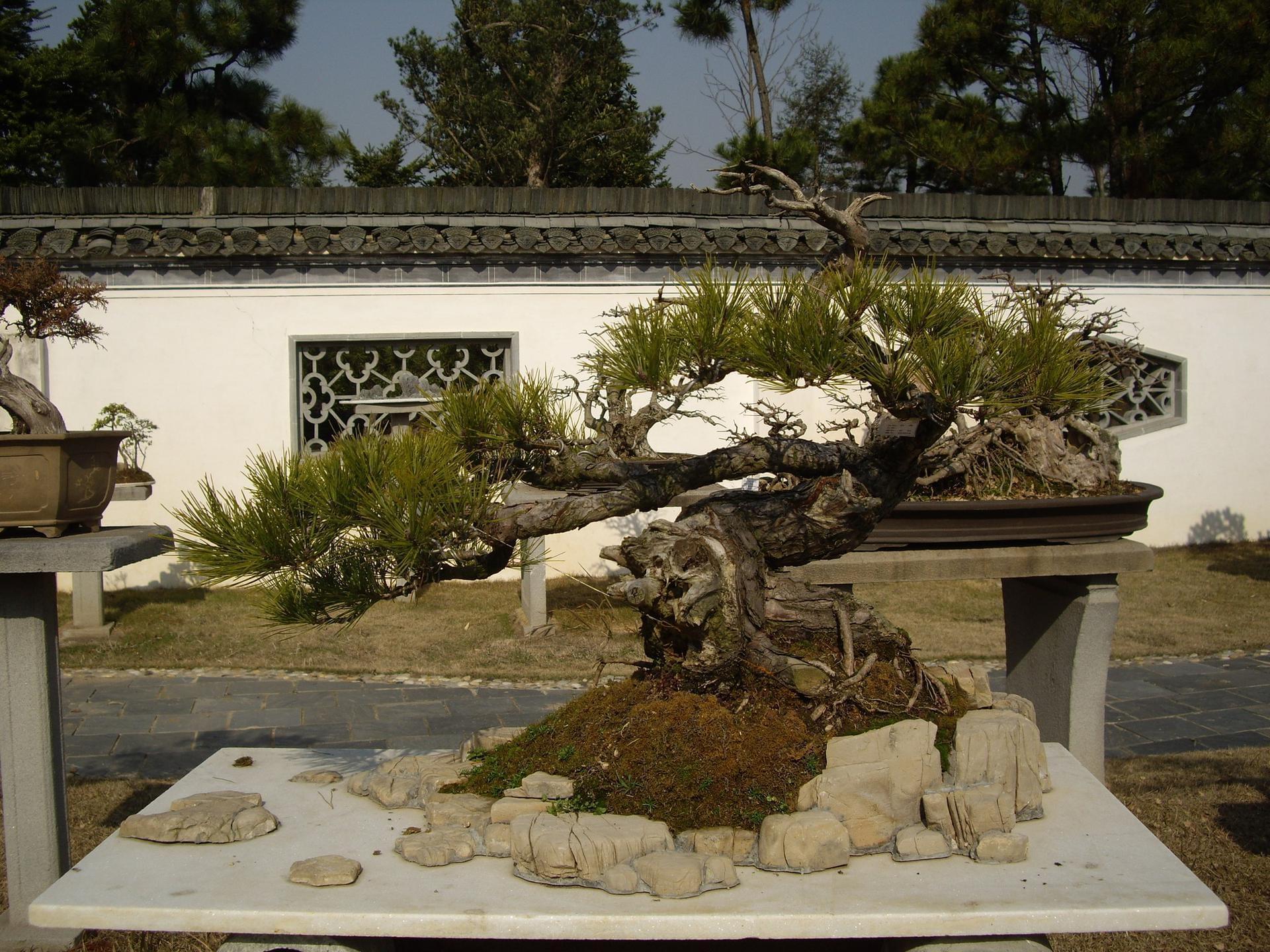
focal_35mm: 38
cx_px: 635
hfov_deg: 49.0
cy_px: 476
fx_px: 1394
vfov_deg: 37.7
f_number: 8
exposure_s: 1/250
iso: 64
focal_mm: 7.9
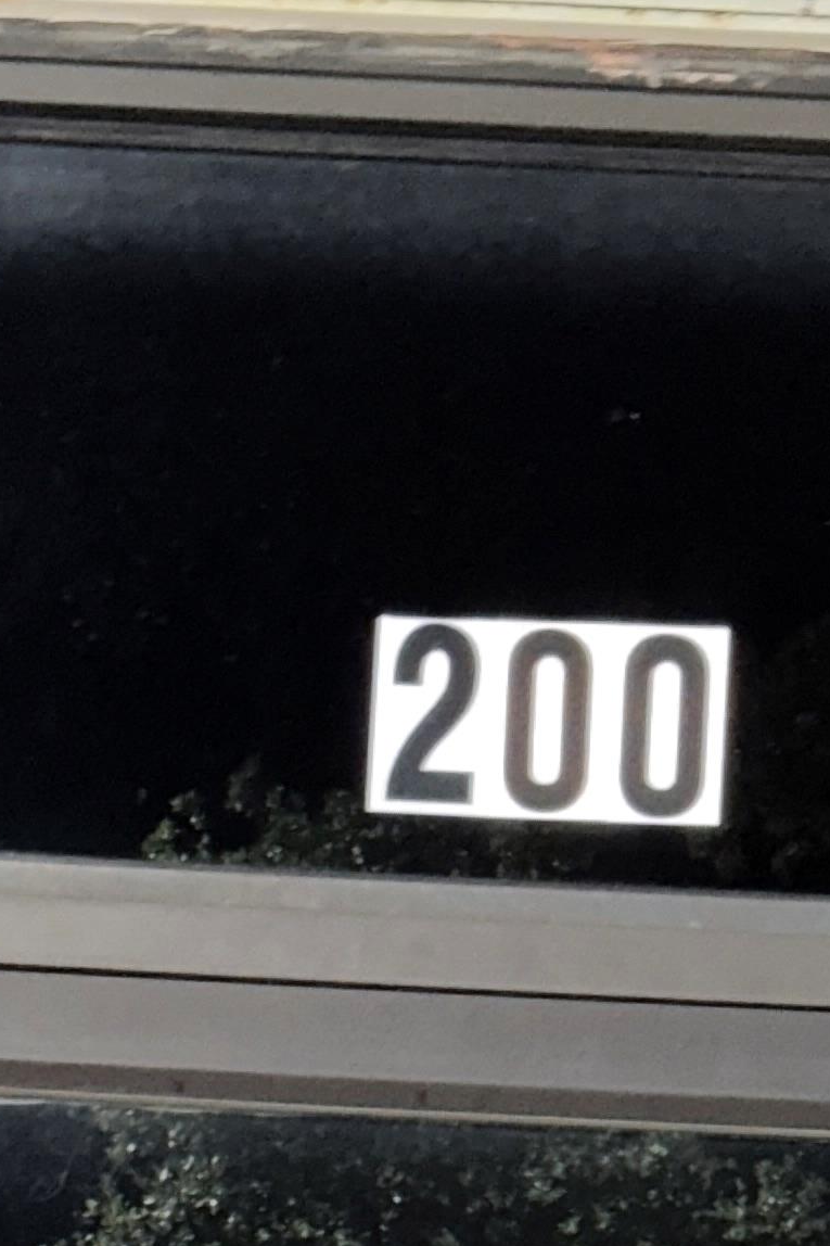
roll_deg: -3.7
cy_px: 2145
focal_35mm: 190
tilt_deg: +1.0
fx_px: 6572
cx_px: 342
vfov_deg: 10.3
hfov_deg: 7.2
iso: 125
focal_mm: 5.96
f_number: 1.6
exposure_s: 1/4
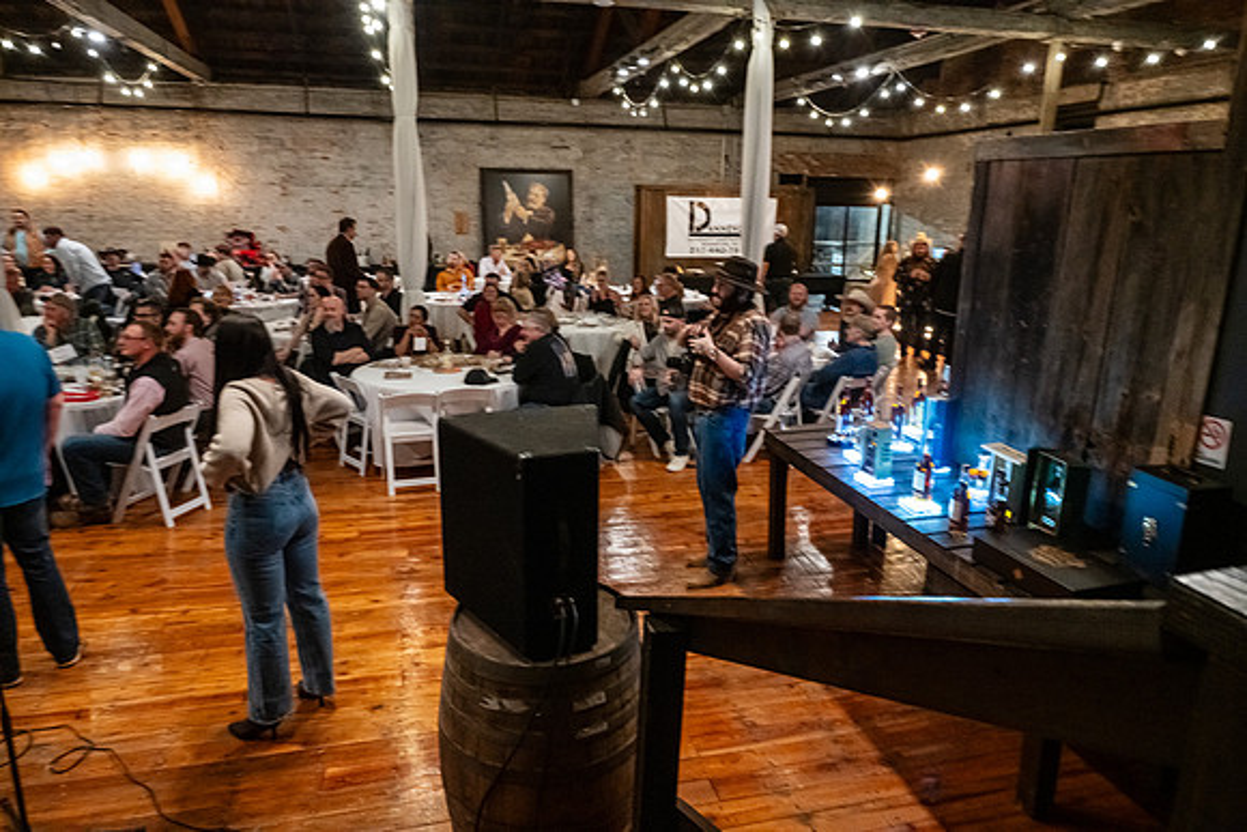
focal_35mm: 24
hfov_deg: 73.7
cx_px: 624
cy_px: 416
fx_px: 831
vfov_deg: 53.2
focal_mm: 24
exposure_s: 1/40
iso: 6400
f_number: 6.3
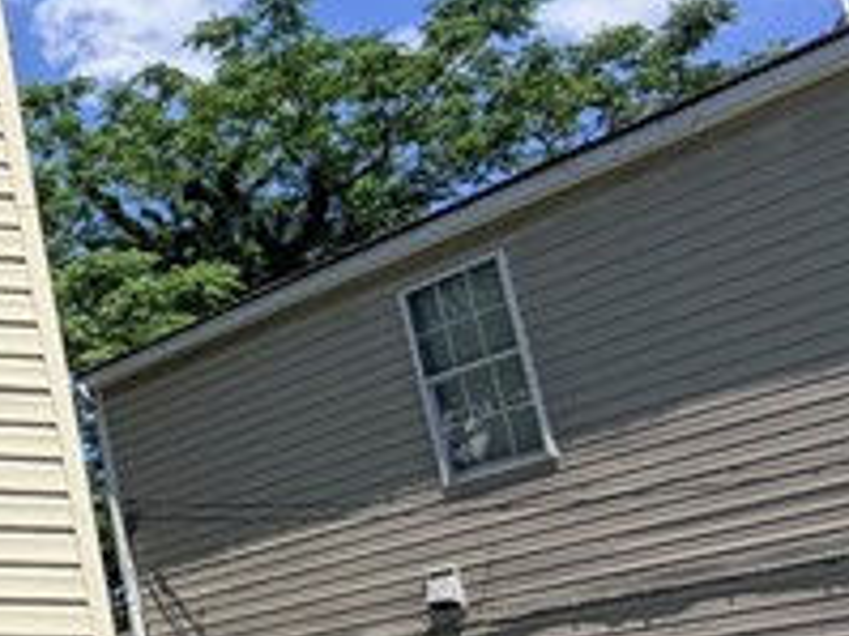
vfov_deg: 20.4
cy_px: 324
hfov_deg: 19.1
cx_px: -751
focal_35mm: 72
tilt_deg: +18.0
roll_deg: +1.3
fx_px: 1765
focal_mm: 2.22
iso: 20
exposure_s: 1/820
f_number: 2.2
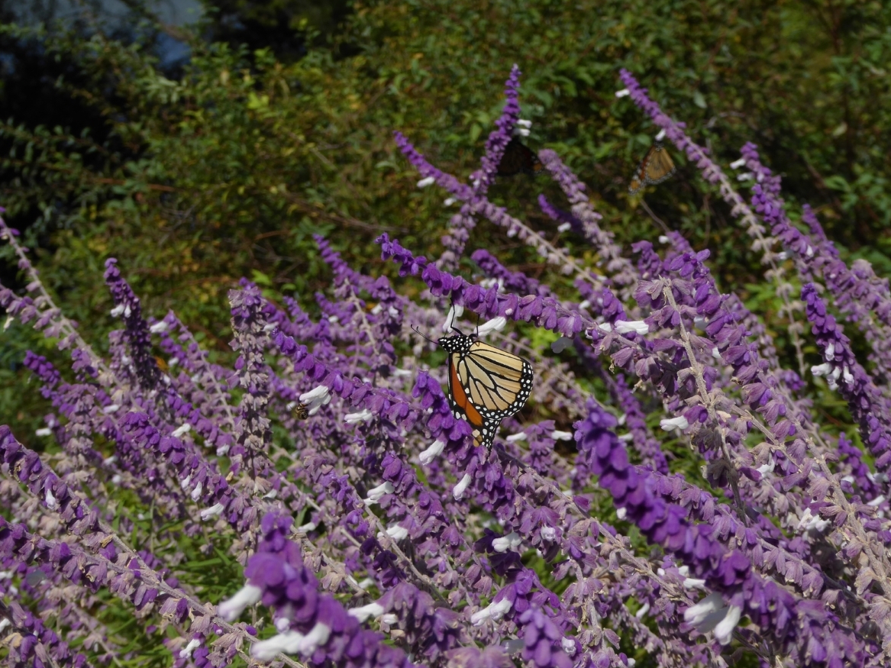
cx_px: 445
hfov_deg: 18.0
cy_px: 341
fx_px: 2805
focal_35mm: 109
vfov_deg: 13.6
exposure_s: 1/640
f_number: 5.1
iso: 80
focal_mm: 19
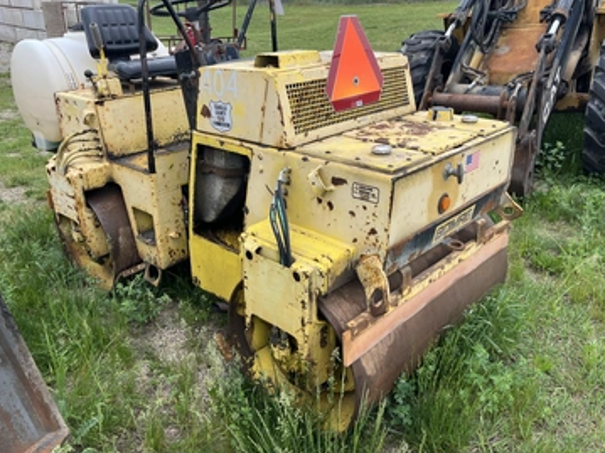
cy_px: 205
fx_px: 507
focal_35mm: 29
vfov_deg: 48.1
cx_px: 290
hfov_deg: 61.7
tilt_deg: -21.9
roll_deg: -0.1
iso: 50
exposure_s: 1/676
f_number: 1.6
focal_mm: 5.1
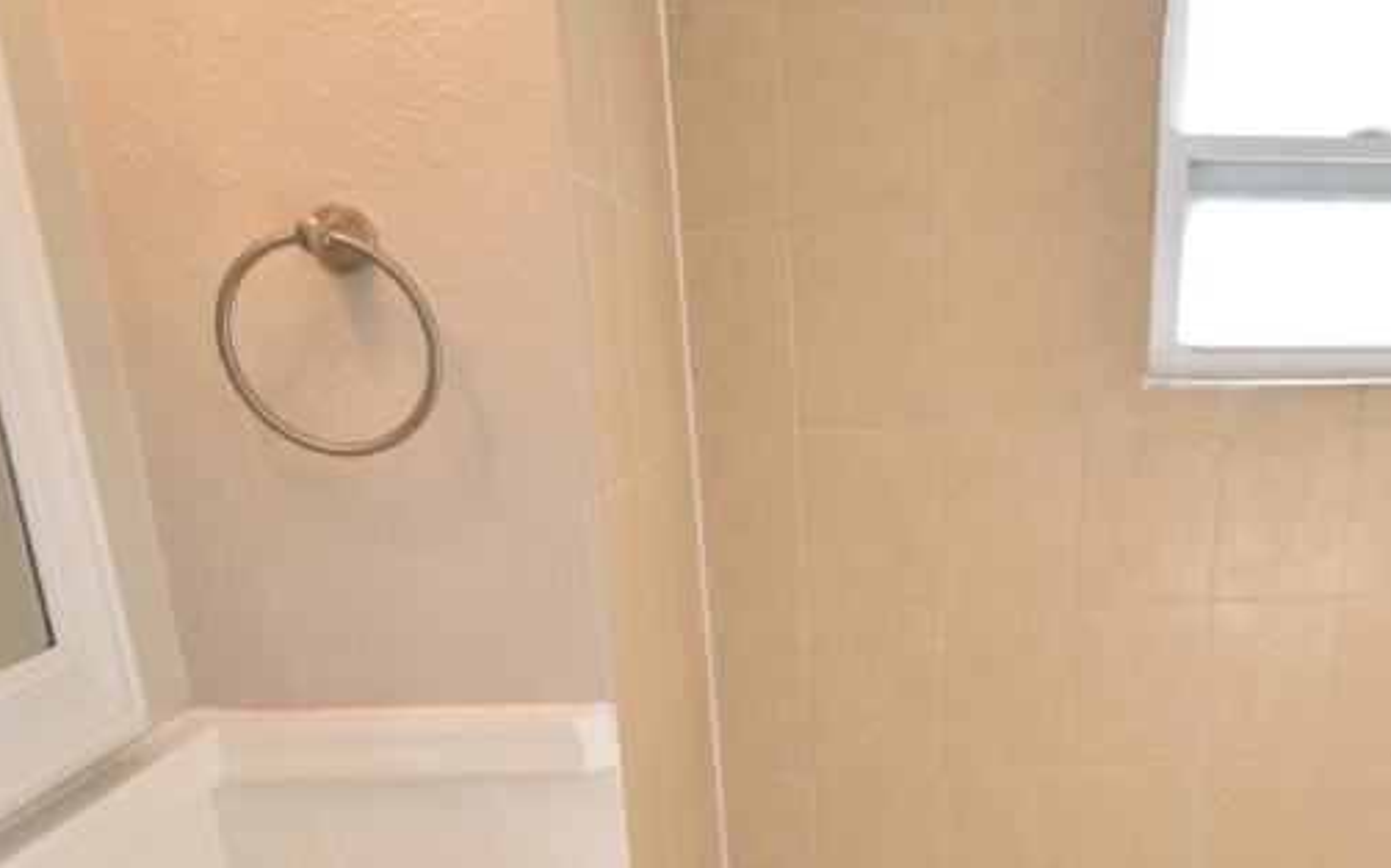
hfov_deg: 53.5
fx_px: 1326
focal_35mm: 35
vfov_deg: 33.7
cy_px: 832
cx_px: 993
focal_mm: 10
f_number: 3.5
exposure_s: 1/350
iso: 800
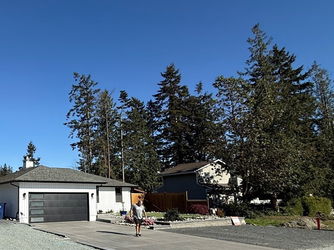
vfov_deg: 47.7
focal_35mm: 29
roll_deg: +0.7
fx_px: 280
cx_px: 48
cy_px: 161
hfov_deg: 55.4
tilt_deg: +9.6
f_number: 2.2
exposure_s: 1/2506
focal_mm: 2.22
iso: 50
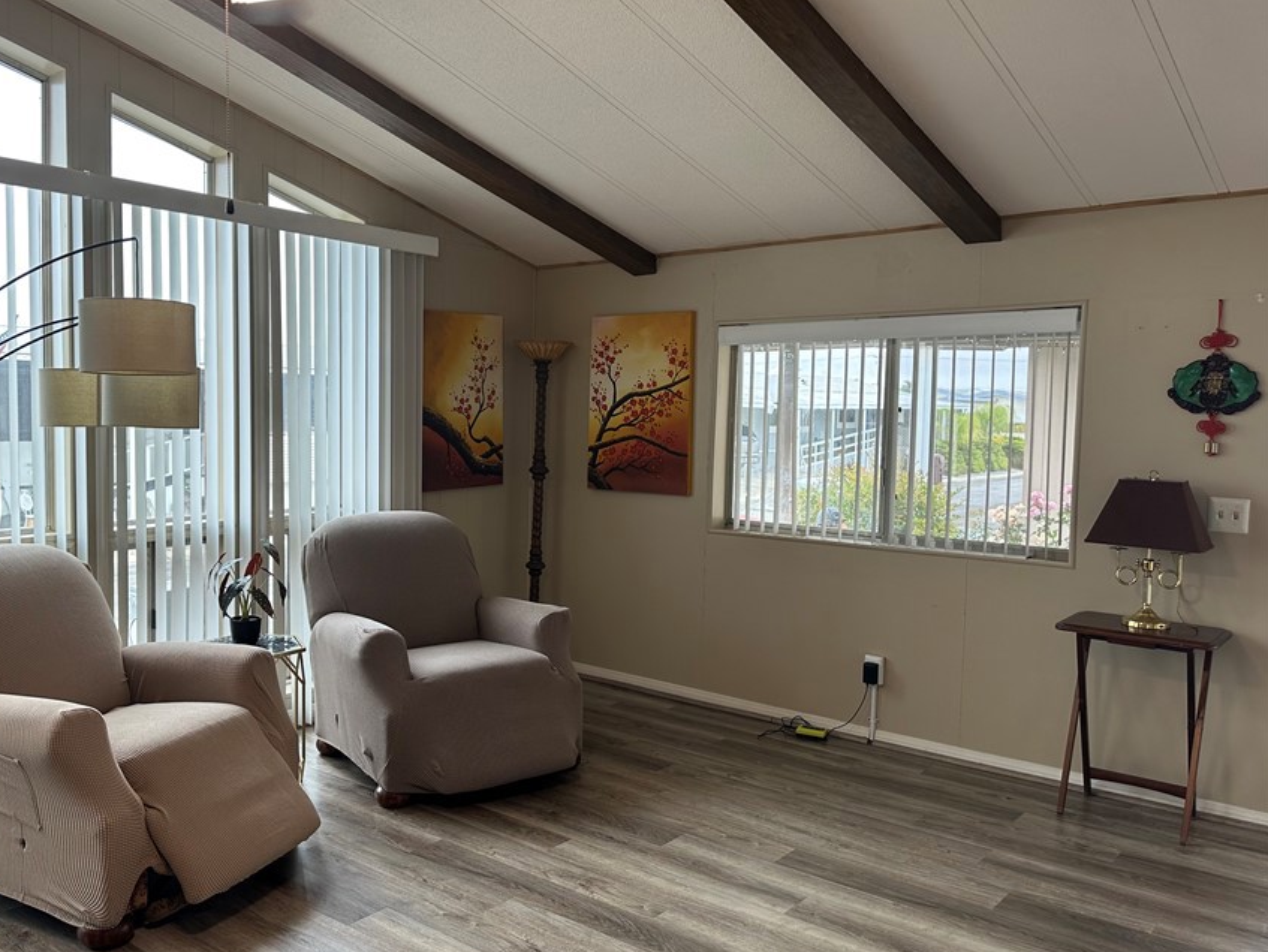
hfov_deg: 61.1
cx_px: 506
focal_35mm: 29
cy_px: 467
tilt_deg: -4.1
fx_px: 1063
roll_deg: +0.3
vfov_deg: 48.3
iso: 100
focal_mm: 6.86
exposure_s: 1/120
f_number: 1.78
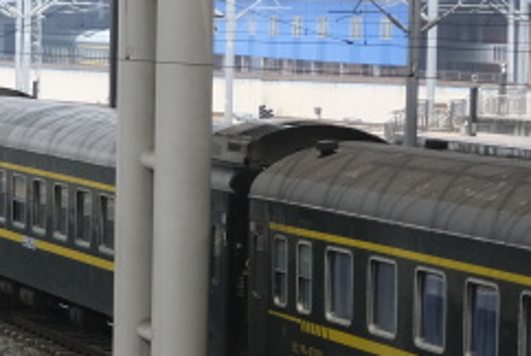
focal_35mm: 203
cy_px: 264
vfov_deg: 6.8
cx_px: -766
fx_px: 2998
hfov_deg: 9.1
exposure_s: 1/1250
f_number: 2.8
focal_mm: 27
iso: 400
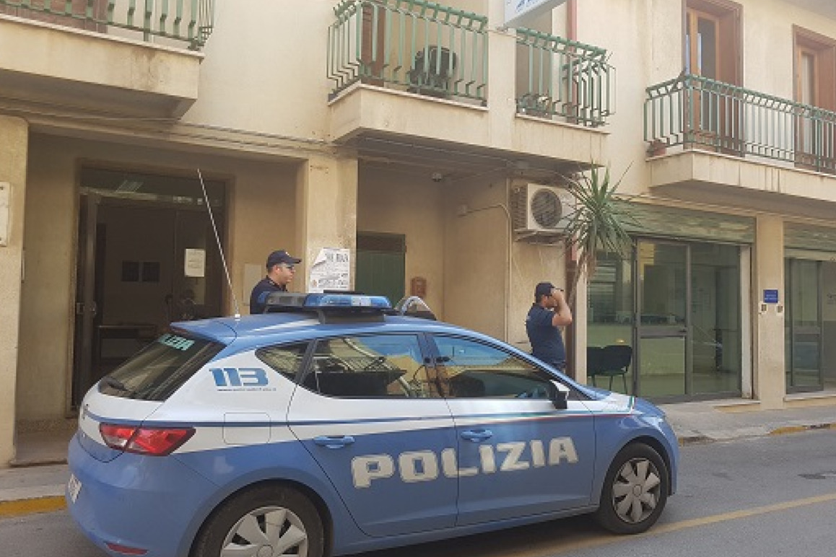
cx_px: 410
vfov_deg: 46.4
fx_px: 650
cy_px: 271
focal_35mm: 28
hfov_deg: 65.5
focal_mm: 4.2
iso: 50
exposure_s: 1/311
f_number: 1.7
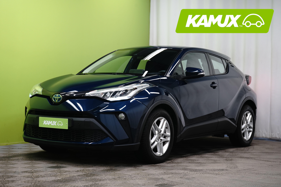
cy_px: 94
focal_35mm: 70
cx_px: 140
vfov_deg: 19.5
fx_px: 546
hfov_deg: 28.8
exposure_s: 1/6
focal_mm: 70
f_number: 8
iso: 500
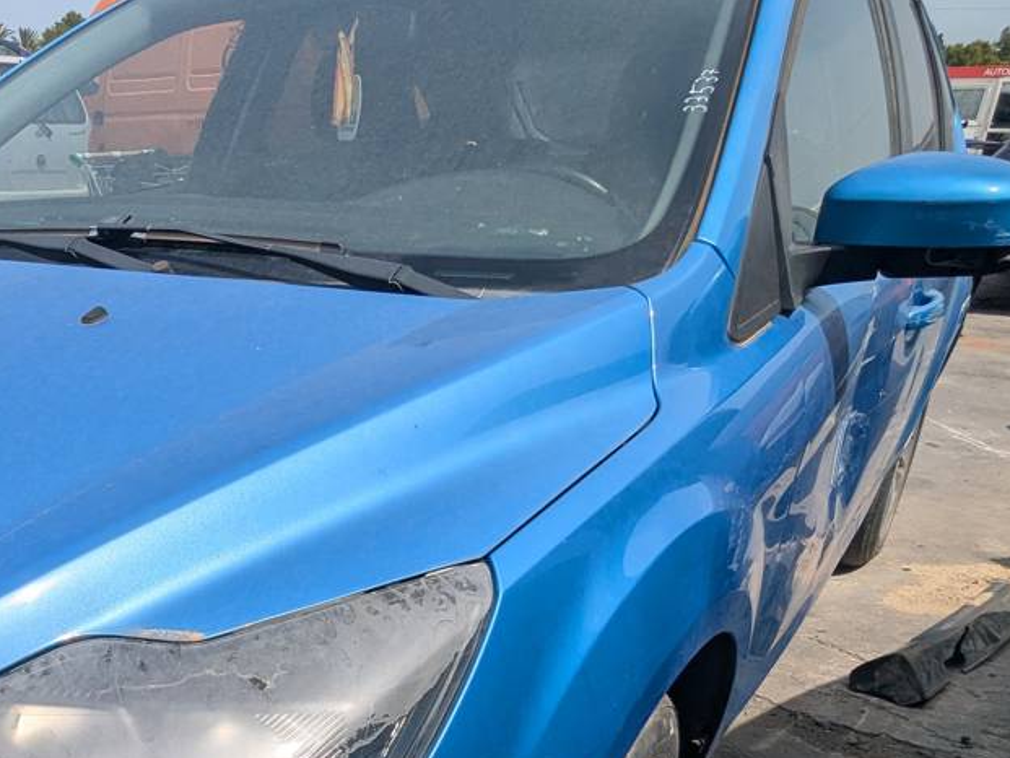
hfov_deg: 46.7
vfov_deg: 36.1
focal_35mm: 37
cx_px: 163
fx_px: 1080
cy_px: 695
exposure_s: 1/2817
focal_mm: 2.35
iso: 49
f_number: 2.2
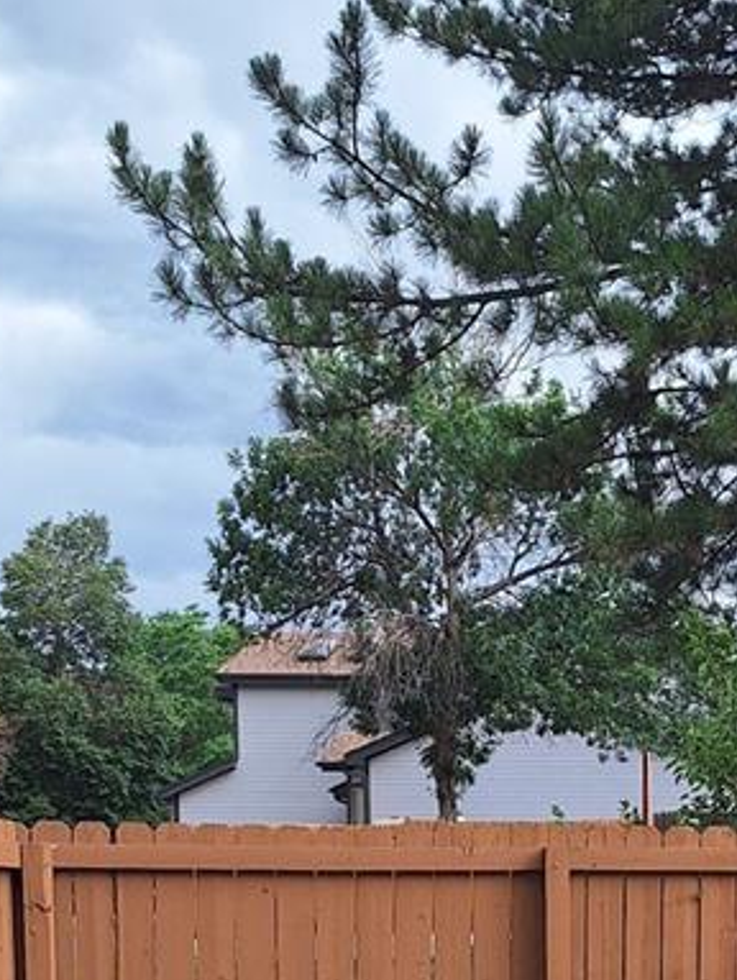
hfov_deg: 20.1
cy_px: 1123
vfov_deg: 24.8
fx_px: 2041
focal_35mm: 72
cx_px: 663
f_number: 1.8
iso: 40
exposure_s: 1/328
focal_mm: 5.54
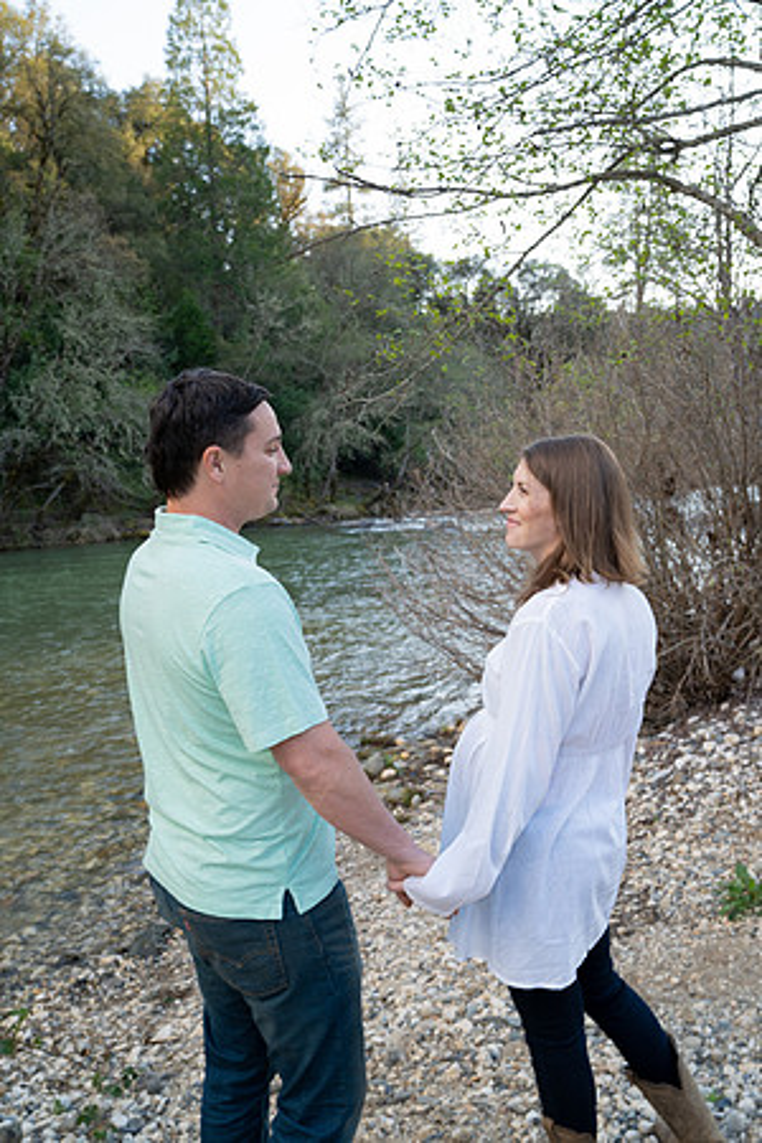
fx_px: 952
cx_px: 381
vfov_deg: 61.9
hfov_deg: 43.6
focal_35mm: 30
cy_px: 572
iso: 500
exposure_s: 1/125
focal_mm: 30
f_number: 6.3
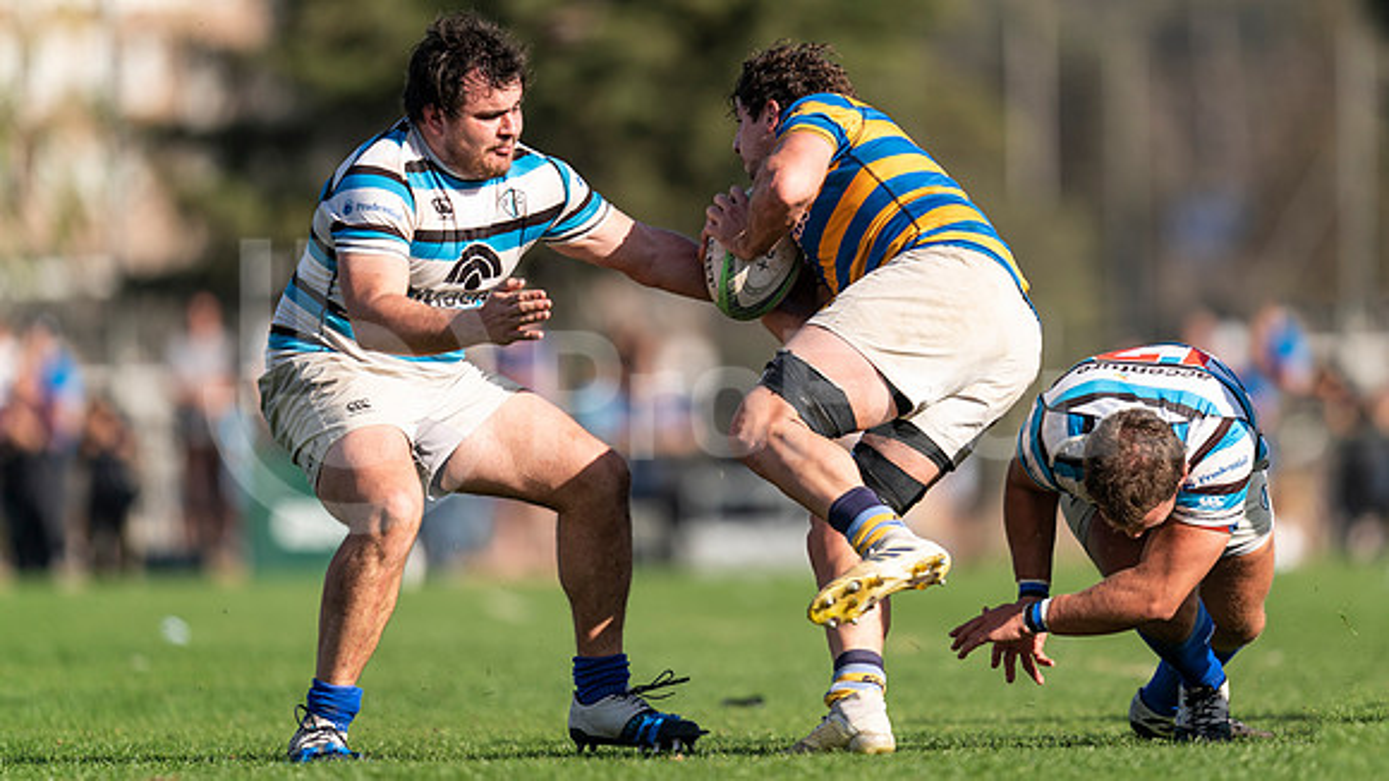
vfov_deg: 2.4
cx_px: 845
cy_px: 280
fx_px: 18770
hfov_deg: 4.2
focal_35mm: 510
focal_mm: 400
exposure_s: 1/1250
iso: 100
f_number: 2.8
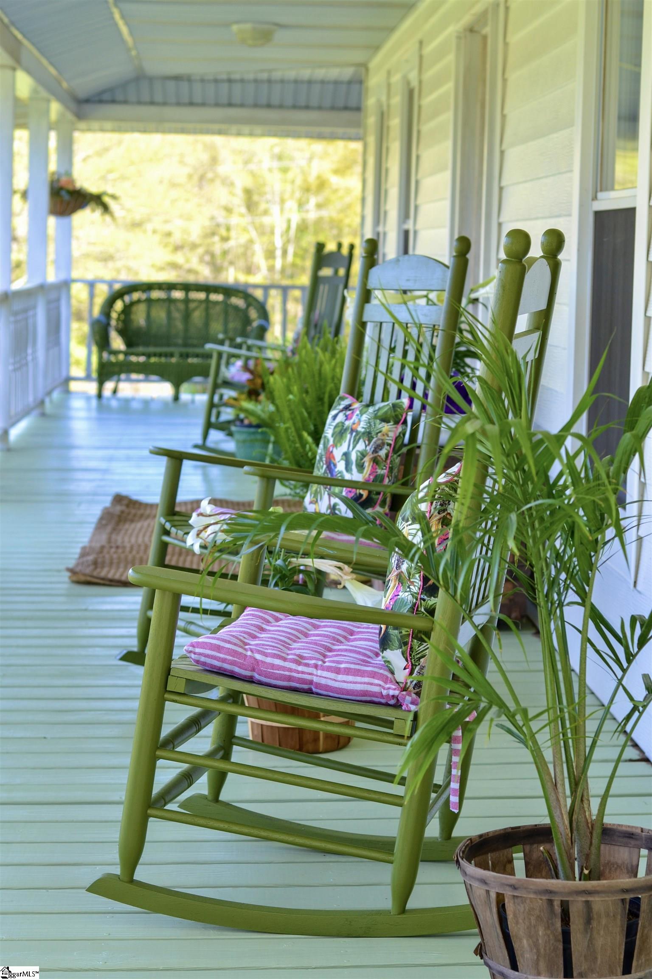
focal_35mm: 75
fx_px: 2037
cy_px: 490
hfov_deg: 18.2
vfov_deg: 27.0
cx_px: 326
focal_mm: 50
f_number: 4.5
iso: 200
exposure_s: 1/125
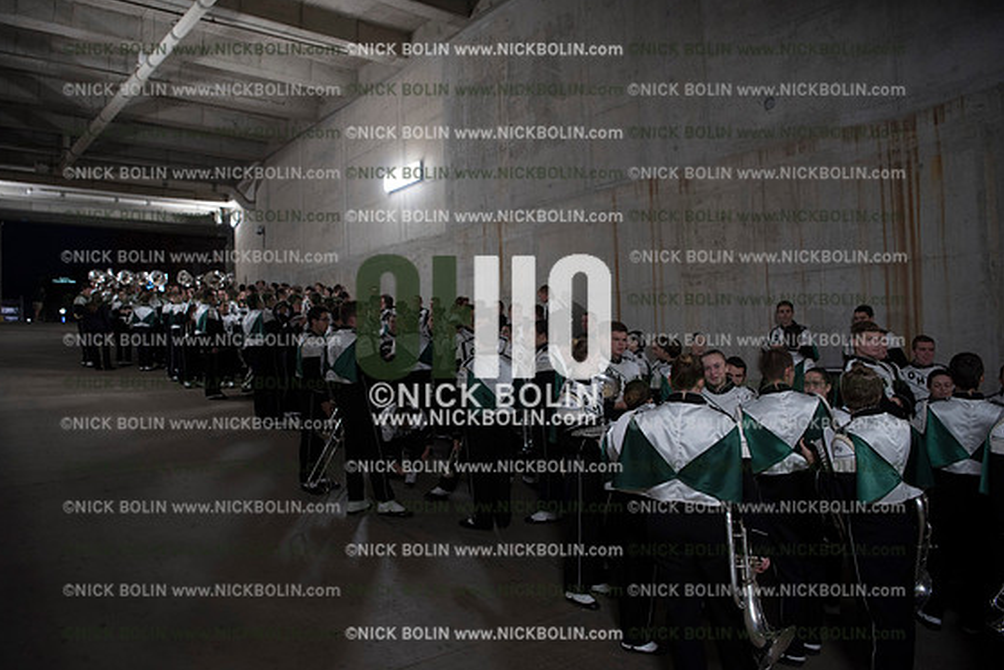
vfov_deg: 51.3
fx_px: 698
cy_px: 341
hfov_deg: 71.5
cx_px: 483
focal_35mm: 25
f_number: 2.8
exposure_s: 1/125
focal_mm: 24
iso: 1250
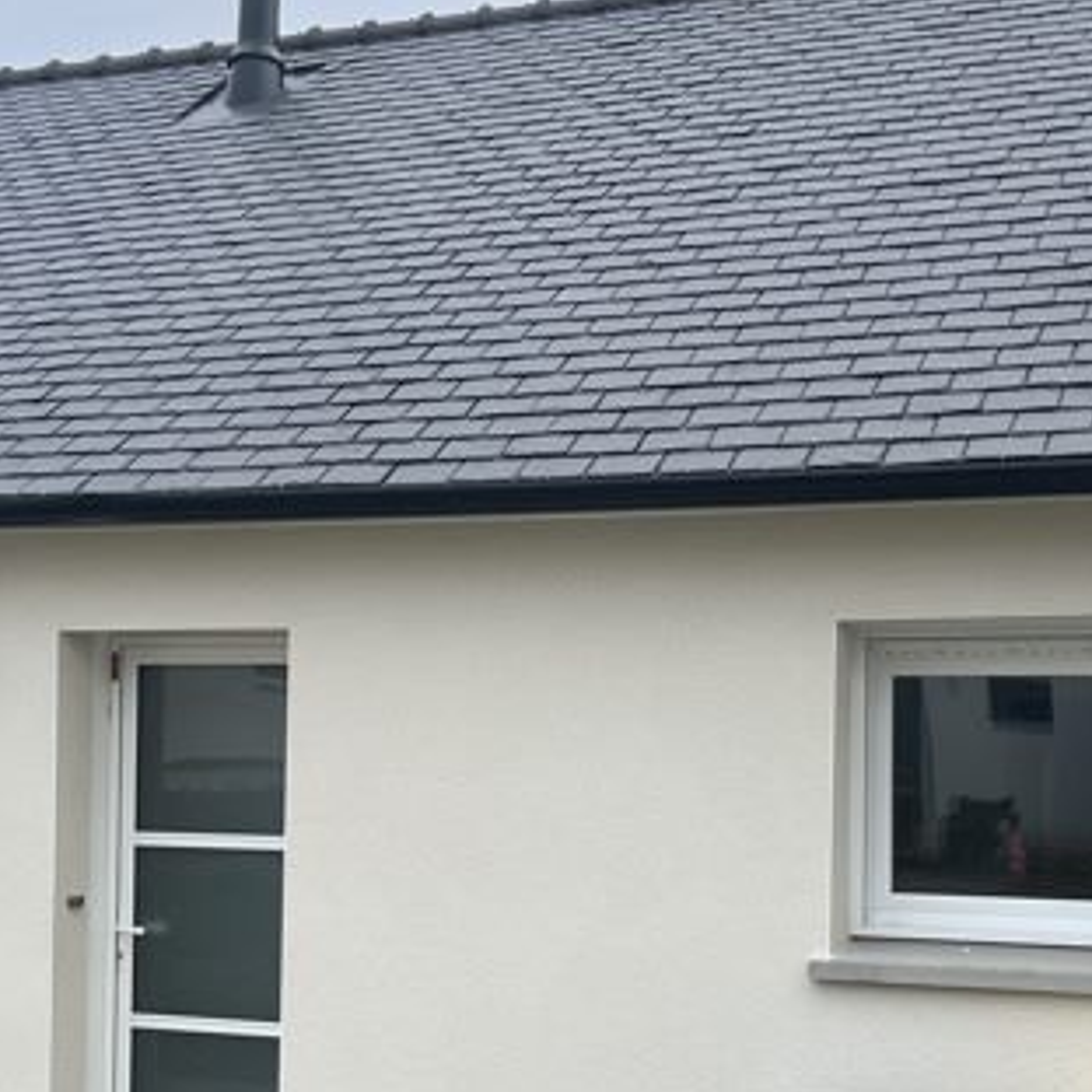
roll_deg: -0.6
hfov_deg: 29.1
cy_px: 749
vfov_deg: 28.8
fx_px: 2106
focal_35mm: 59
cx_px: 494
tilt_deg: +1.7
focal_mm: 5.1
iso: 50
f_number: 1.6
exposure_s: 1/1140
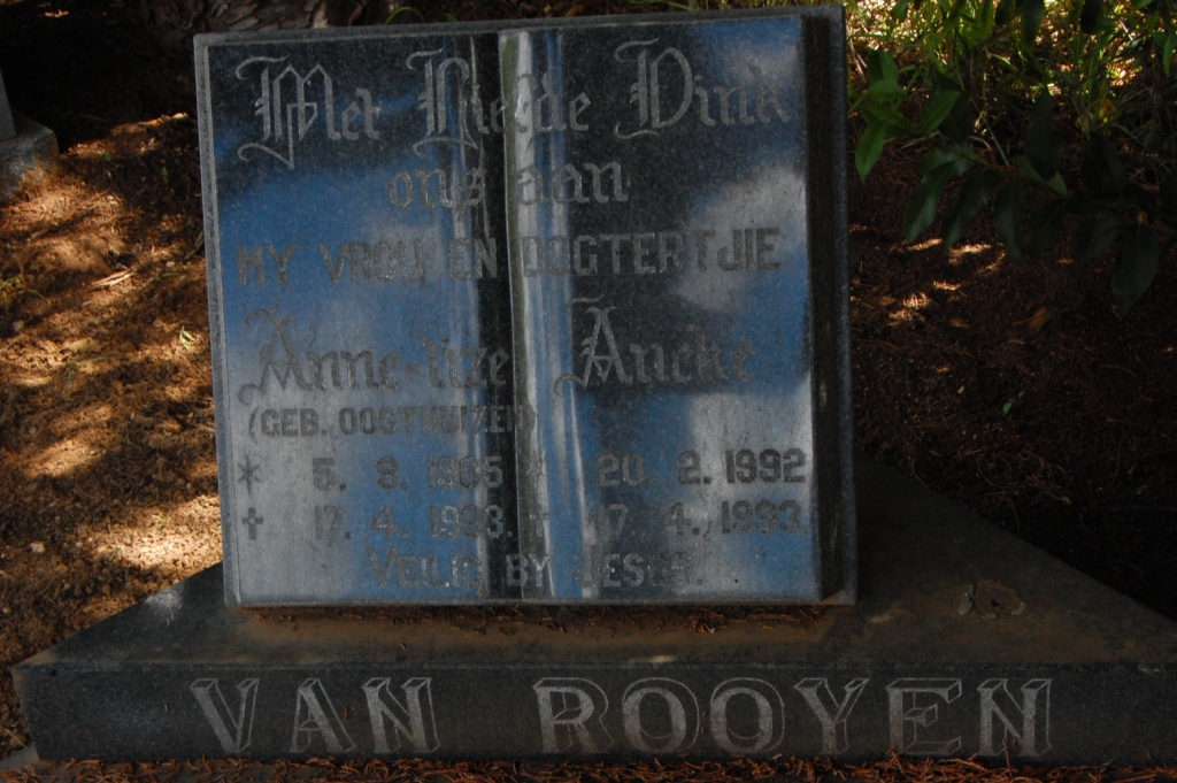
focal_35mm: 69
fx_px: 2254
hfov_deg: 29.3
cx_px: 588
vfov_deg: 19.7
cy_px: 392
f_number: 18
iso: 720
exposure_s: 1/30
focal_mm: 46
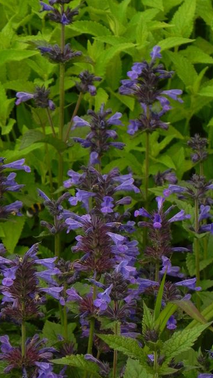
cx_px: 76
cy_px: 231
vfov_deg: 7.6
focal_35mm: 285
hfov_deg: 4.3
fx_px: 2859
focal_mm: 37.7
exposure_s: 1/250
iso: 160
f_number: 5
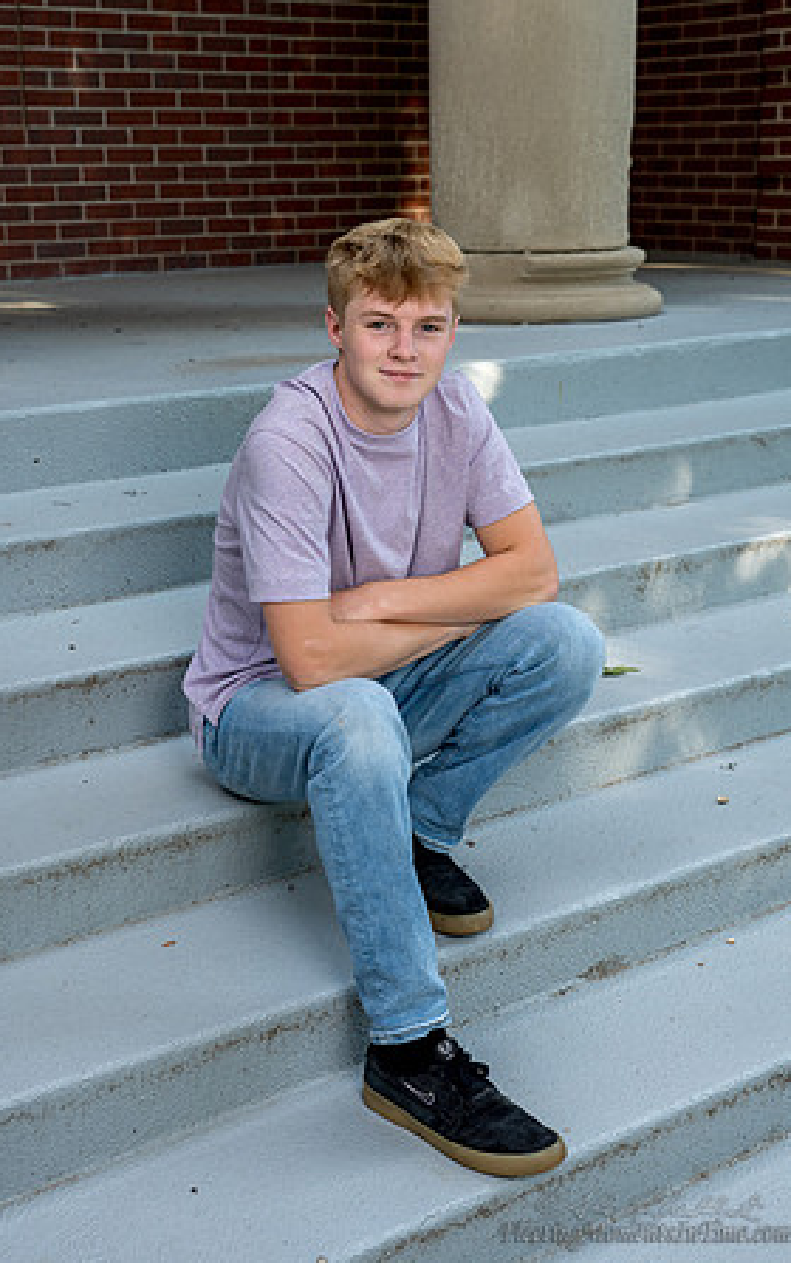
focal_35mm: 41
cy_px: 633
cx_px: 390
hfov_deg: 31.3
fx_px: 1412
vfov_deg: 48.2
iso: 100
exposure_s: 1/160
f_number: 4
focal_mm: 40
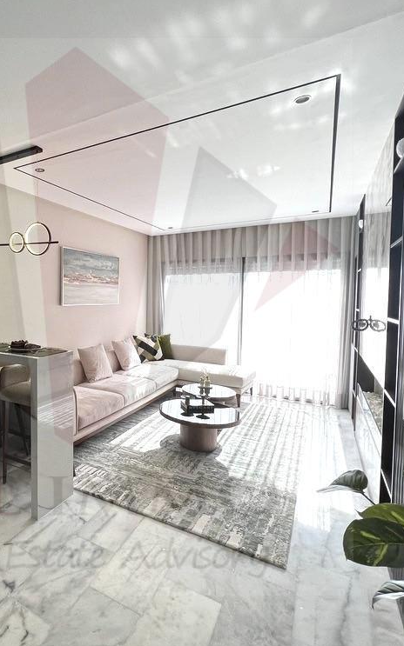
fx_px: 335
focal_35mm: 19
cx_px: 68
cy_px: 317
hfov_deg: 56.6
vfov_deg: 88.0
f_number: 1.8
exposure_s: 1/269
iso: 32
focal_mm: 1.57
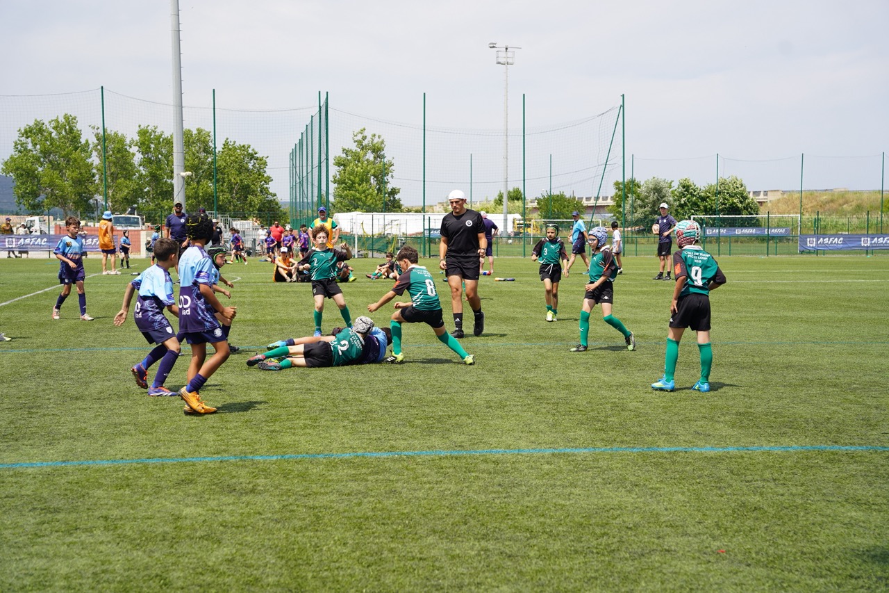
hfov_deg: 32.7
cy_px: 296
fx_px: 1516
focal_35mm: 61
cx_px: 444
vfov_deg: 22.1
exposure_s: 1/640
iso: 100
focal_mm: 61.4
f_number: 5
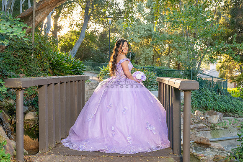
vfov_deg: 30.2
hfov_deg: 44.0
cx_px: 122
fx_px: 300
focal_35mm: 44
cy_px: 81
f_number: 4.5
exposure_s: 1/200
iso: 400
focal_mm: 42
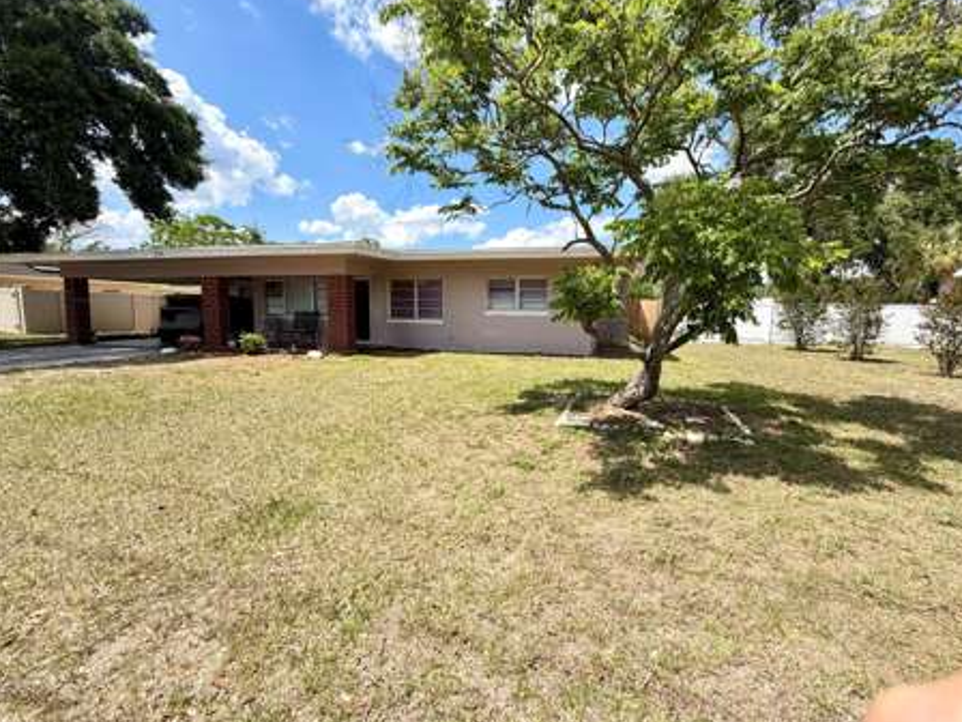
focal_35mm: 15
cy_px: 352
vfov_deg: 81.7
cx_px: 507
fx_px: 417
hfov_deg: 98.1
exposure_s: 1/770
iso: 32
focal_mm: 2.22
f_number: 2.2
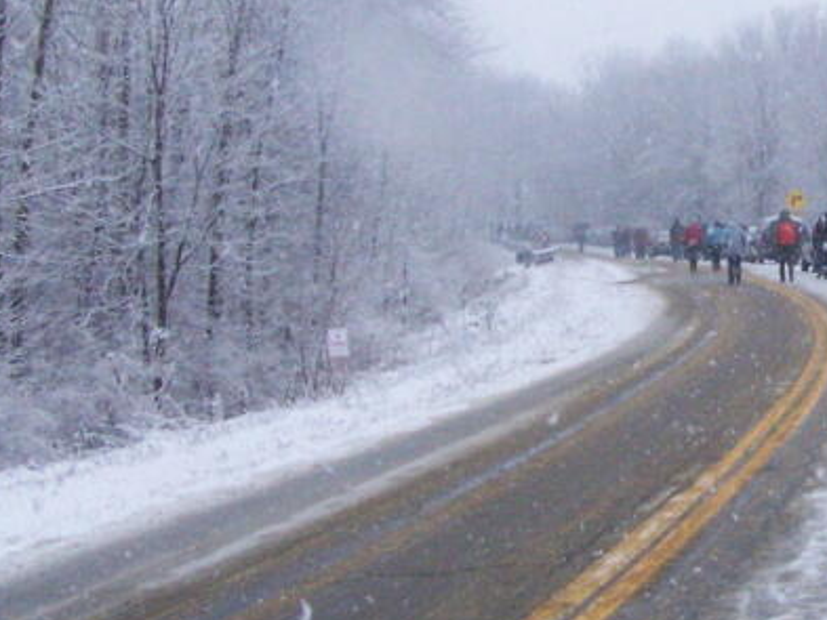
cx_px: 852
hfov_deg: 19.2
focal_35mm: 99
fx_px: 2366
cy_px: 212
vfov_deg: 14.9
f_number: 4
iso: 400
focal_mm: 6.3
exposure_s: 1/640
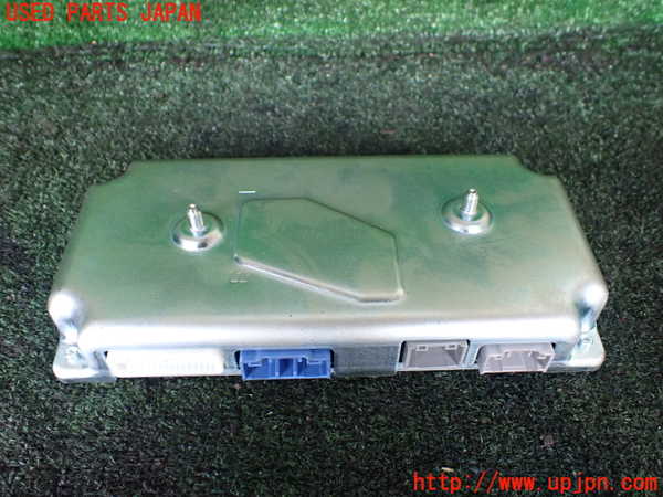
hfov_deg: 60.0
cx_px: 332
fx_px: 575
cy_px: 248
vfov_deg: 46.8
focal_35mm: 30
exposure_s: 1/60
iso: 800
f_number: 2.3
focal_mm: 5.4
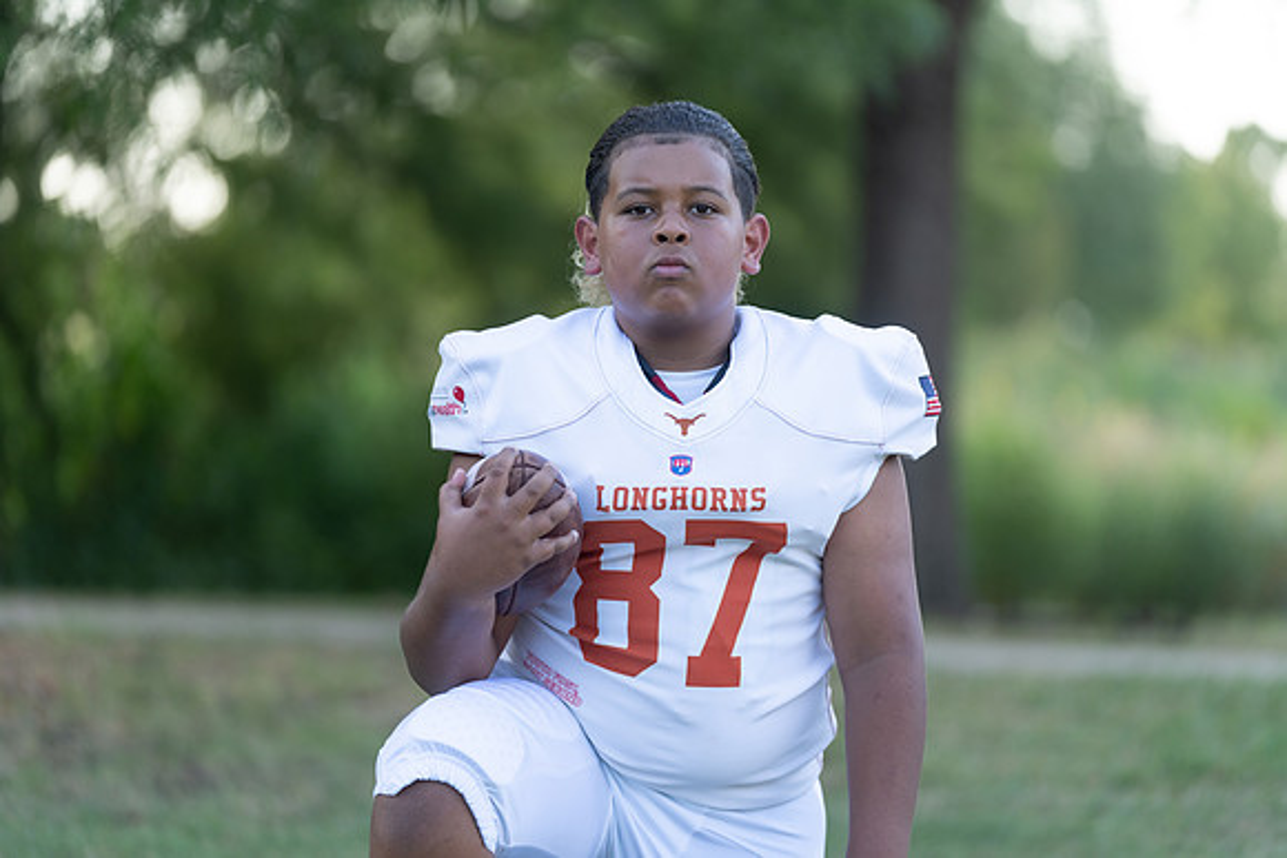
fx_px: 5757
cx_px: 644
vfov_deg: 8.5
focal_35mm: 161
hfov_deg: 12.8
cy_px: 429
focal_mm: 161
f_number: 2.8
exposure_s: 1/400
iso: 200
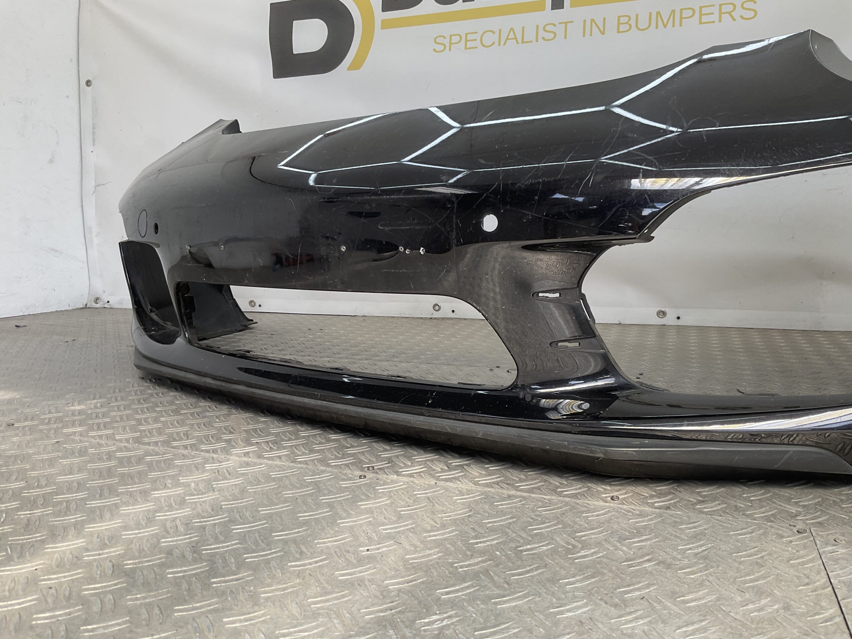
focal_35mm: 29
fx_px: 714
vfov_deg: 48.2
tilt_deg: -7.4
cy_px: 320
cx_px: 426
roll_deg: +0.4
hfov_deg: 61.7
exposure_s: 1/223
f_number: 1.8
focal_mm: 3
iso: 16
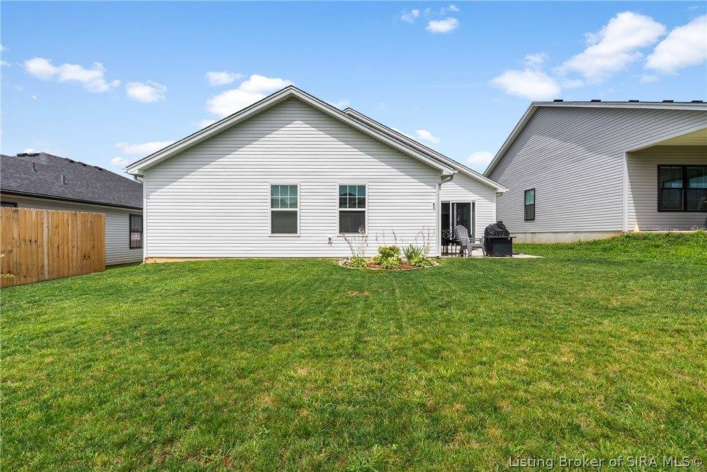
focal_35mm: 16
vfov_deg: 73.8
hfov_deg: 96.7
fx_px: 314
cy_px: 236
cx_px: 354
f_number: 11
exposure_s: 1/800
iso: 400
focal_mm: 16
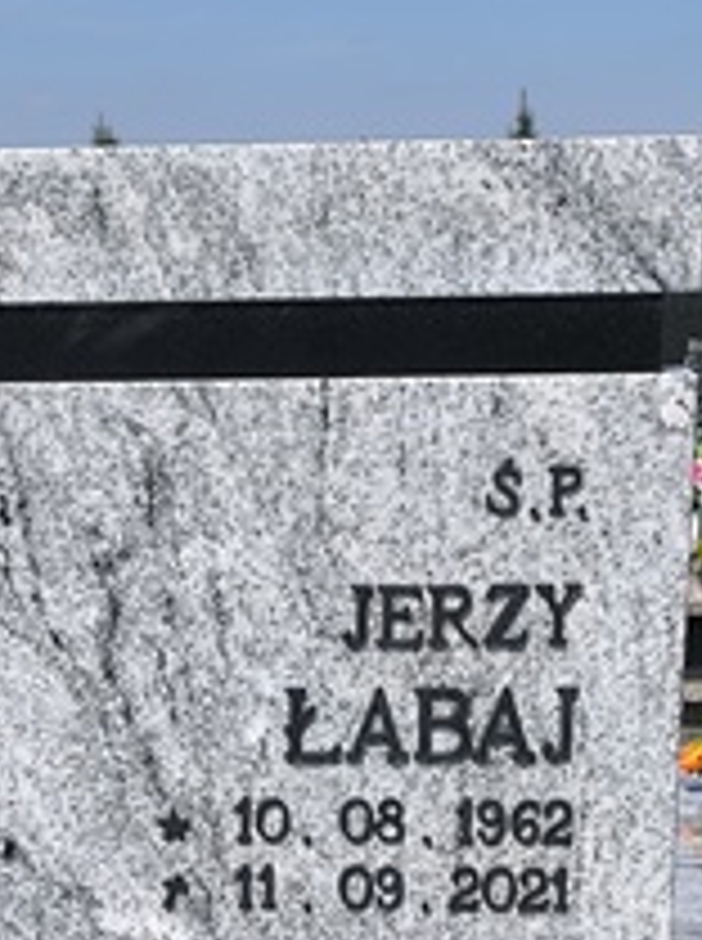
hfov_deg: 16.1
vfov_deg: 21.3
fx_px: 2441
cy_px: 850
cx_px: 63
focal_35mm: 90
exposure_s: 1/819
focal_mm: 6.14
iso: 50
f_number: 1.65
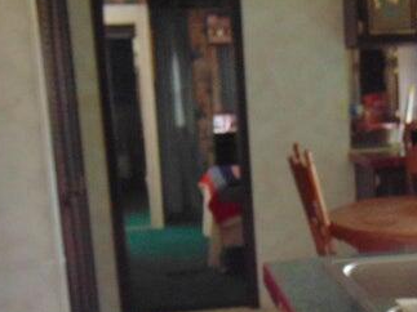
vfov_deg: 21.9
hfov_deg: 28.6
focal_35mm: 66
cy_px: 264
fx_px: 795
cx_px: 351
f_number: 3
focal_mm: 4.5
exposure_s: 1/20
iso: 400
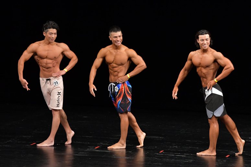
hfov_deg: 8.1
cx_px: 126
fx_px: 1777
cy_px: 84
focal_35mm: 255
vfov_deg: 5.4
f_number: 5.6
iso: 3200
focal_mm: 170
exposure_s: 1/400
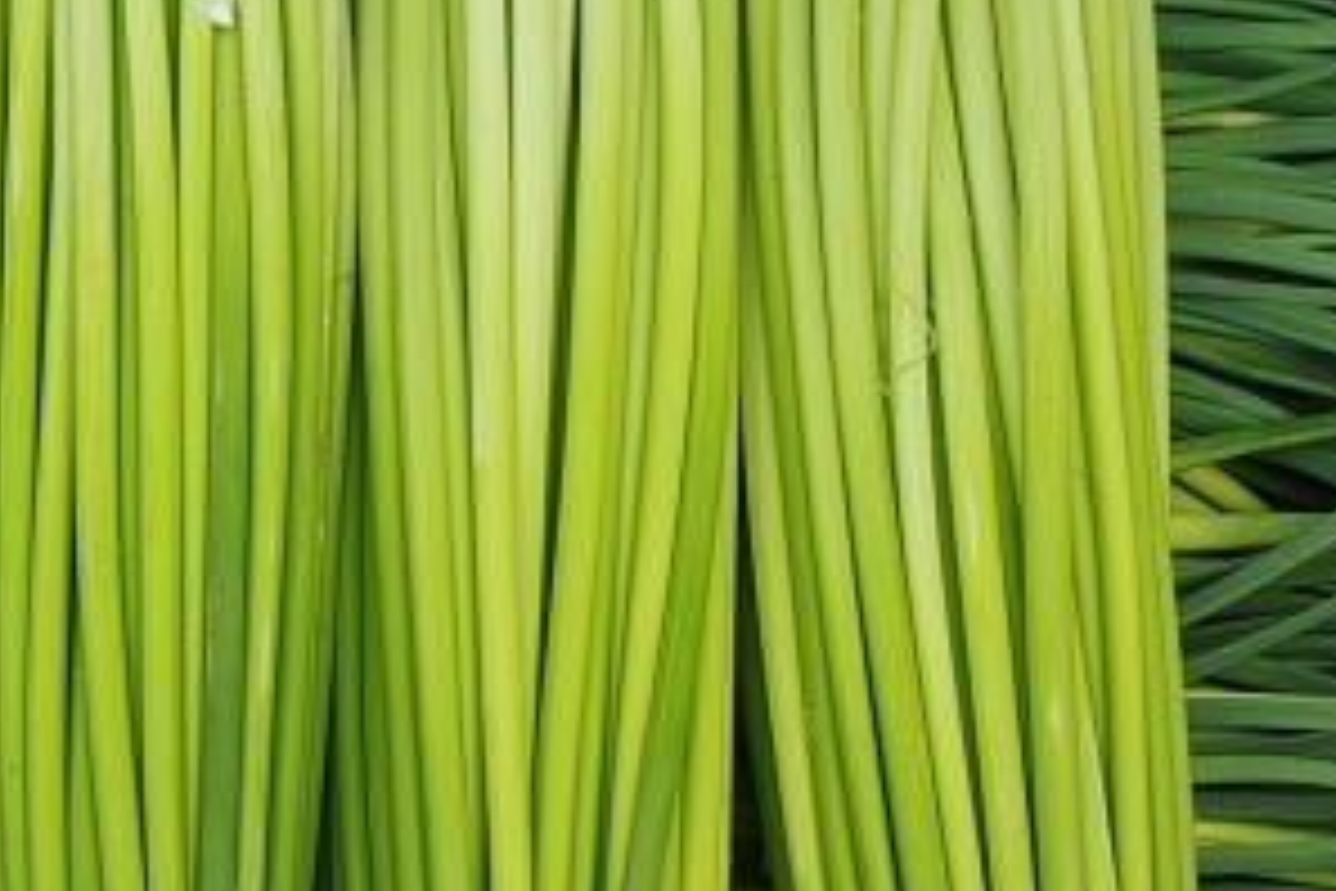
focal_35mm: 86
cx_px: -216
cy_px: 997
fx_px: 3191
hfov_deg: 22.1
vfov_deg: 15.4
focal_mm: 5.25
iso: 50
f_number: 1.8
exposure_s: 1/320
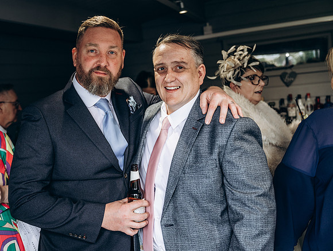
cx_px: 122
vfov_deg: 34.4
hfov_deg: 44.3
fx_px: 405
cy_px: 110
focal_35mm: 42
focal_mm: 34.5
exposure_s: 1/60
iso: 125
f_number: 2.8
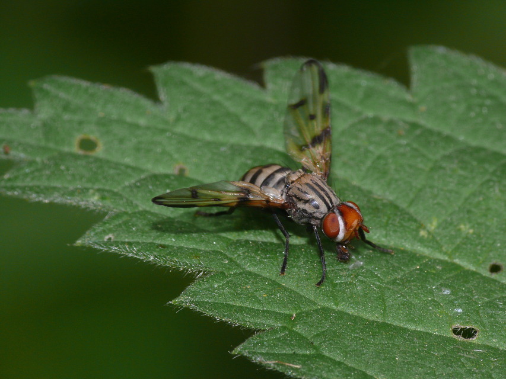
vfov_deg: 5.7
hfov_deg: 7.6
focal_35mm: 261
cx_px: 253
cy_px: 190
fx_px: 3816
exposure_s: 1/160
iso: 200
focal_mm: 55.2
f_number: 11
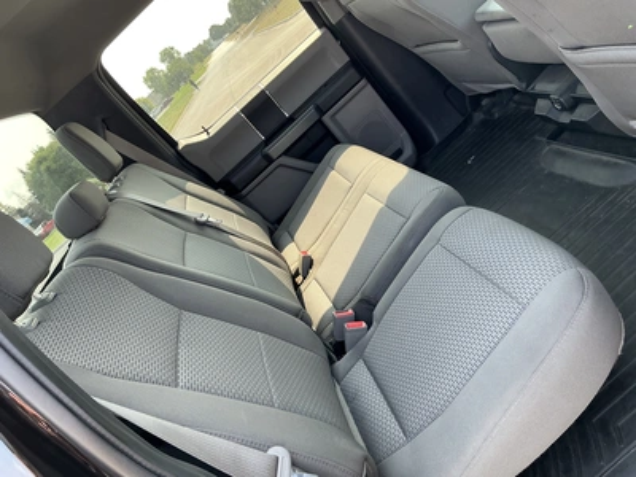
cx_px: 318
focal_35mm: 28
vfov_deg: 49.7
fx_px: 514
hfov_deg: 63.4
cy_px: 238
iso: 40
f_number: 1.8
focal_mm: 3
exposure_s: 1/122
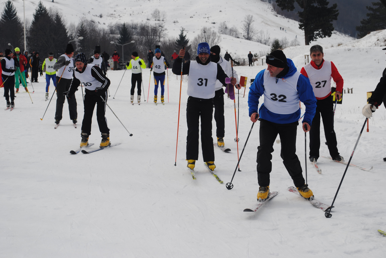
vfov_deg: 16.6
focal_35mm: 82
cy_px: 129
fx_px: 886
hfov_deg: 24.6
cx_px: 193
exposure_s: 1/250
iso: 100
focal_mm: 55
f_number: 8
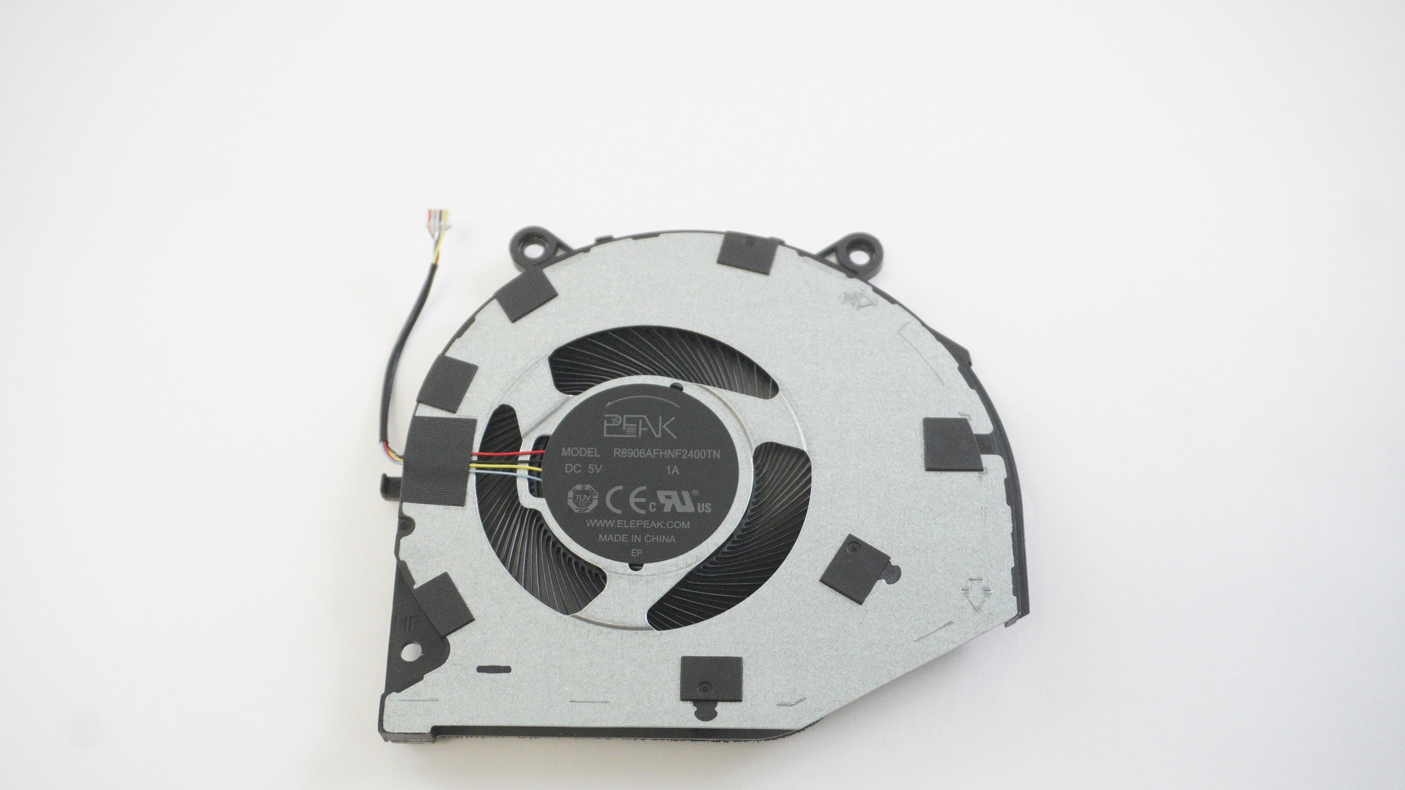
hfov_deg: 47.8
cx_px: 702
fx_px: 1584
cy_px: 459
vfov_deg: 28.0
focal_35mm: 43
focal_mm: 27
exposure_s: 1/160
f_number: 5.6
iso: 4000
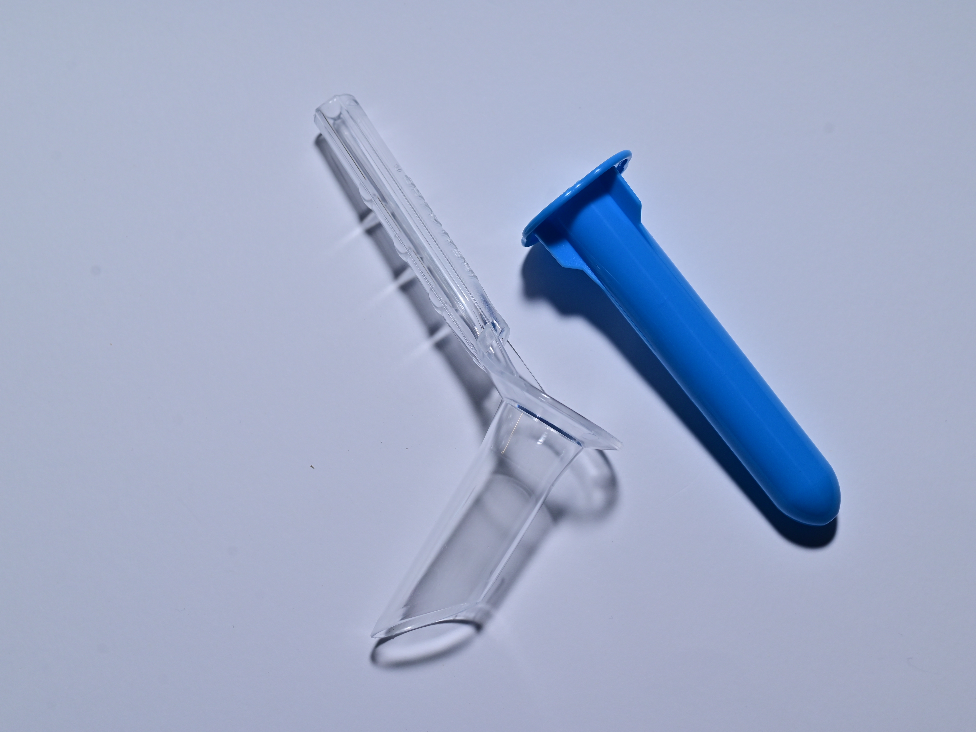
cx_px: 502
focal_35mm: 55
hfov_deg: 34.9
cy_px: 360
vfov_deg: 26.6
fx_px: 1551
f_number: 8
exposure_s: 1/125
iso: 100
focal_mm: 50
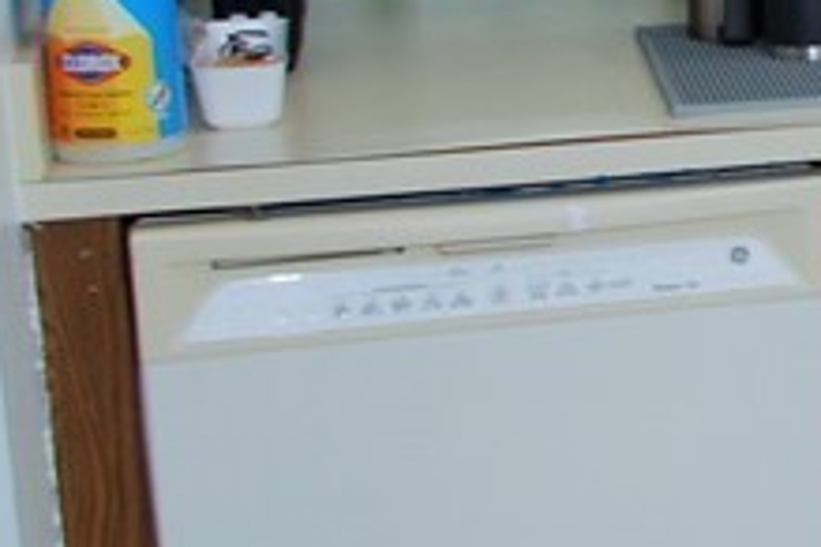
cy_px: -7
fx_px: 2714
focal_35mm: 119
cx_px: 1801
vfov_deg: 11.4
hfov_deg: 13.7
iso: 200
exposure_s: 1/60
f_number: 4
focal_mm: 16
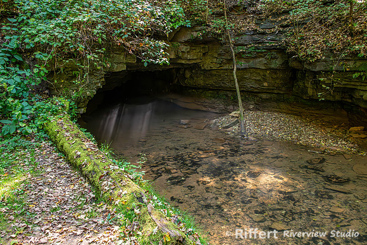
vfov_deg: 46.4
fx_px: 285
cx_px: 184
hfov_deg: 65.5
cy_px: 122
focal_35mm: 28
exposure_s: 1/160
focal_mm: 28
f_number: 8
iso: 6400
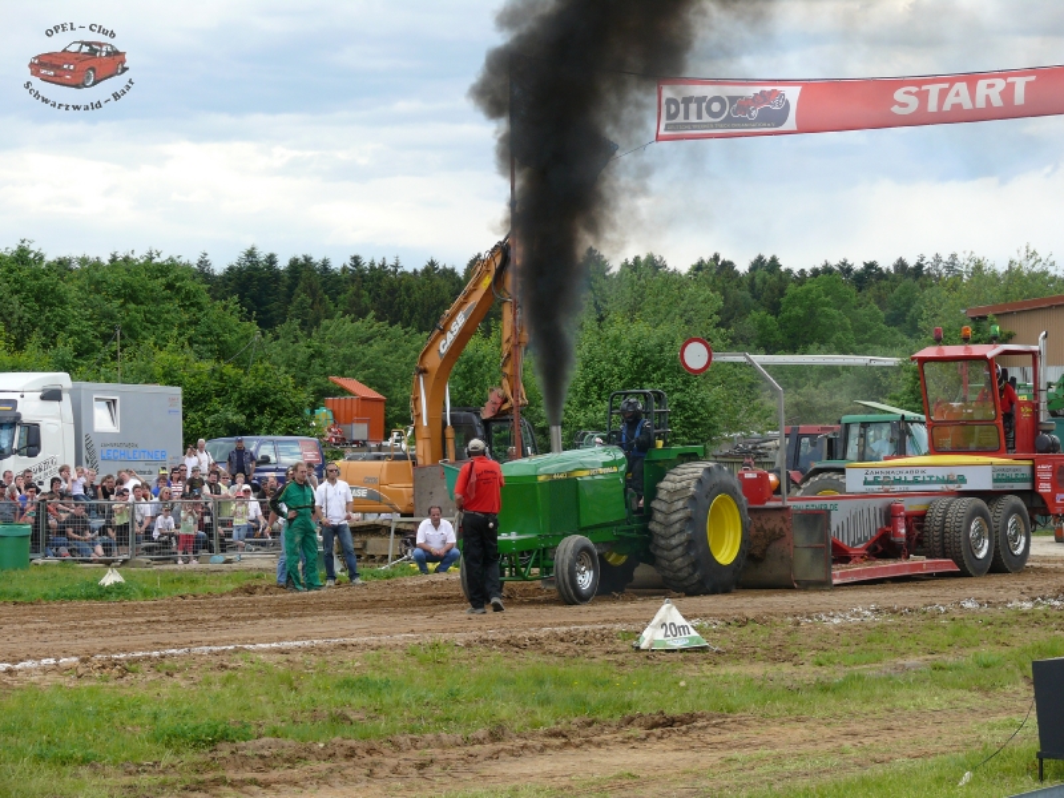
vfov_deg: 11.8
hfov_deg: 15.6
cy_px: 399
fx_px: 3873
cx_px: 532
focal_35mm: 126
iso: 100
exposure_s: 1/250
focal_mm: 26.5
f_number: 4.5
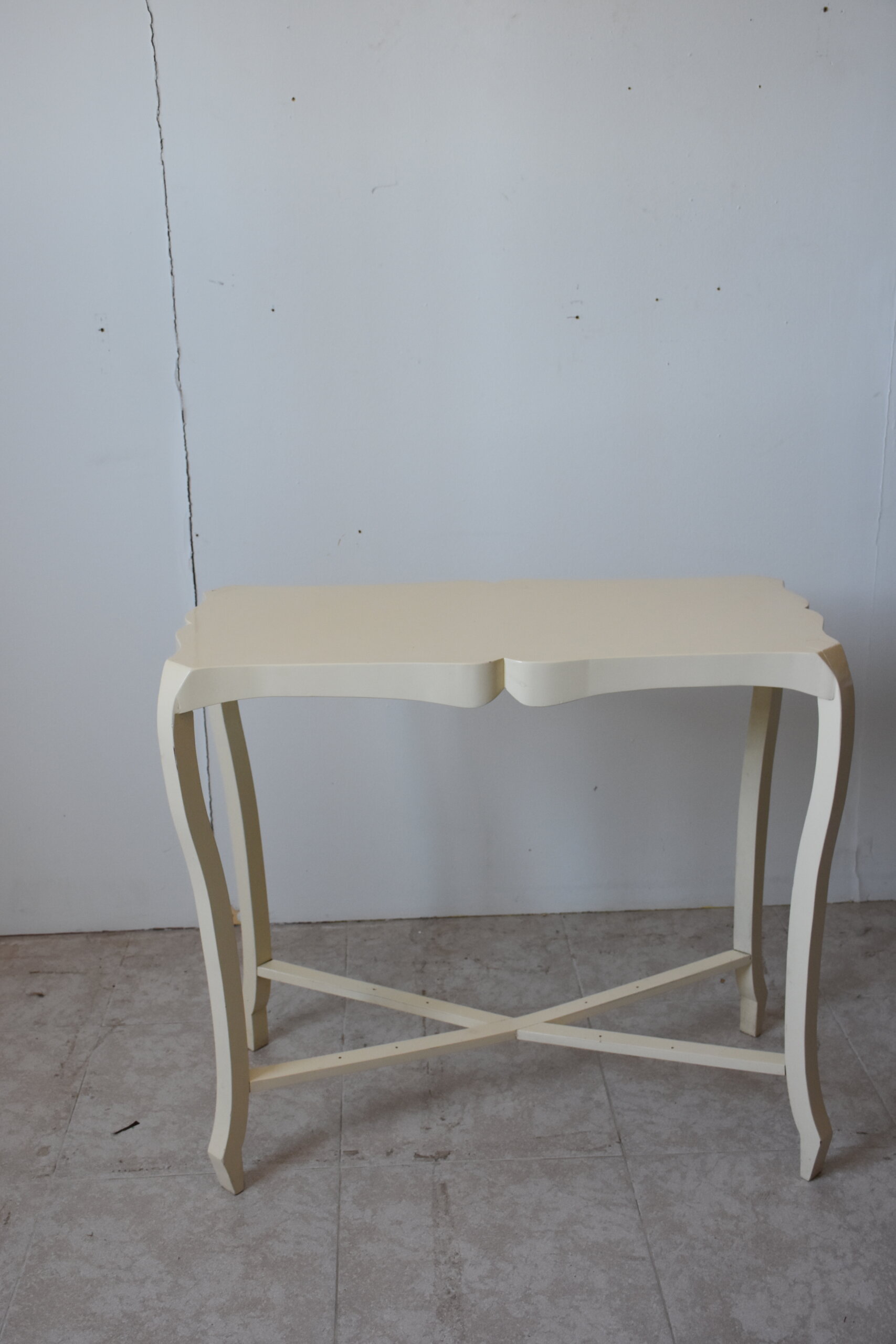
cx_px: 448
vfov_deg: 49.6
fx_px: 1456
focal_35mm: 39
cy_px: 672
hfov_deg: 34.2
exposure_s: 1/125
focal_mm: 26
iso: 800
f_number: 5.6
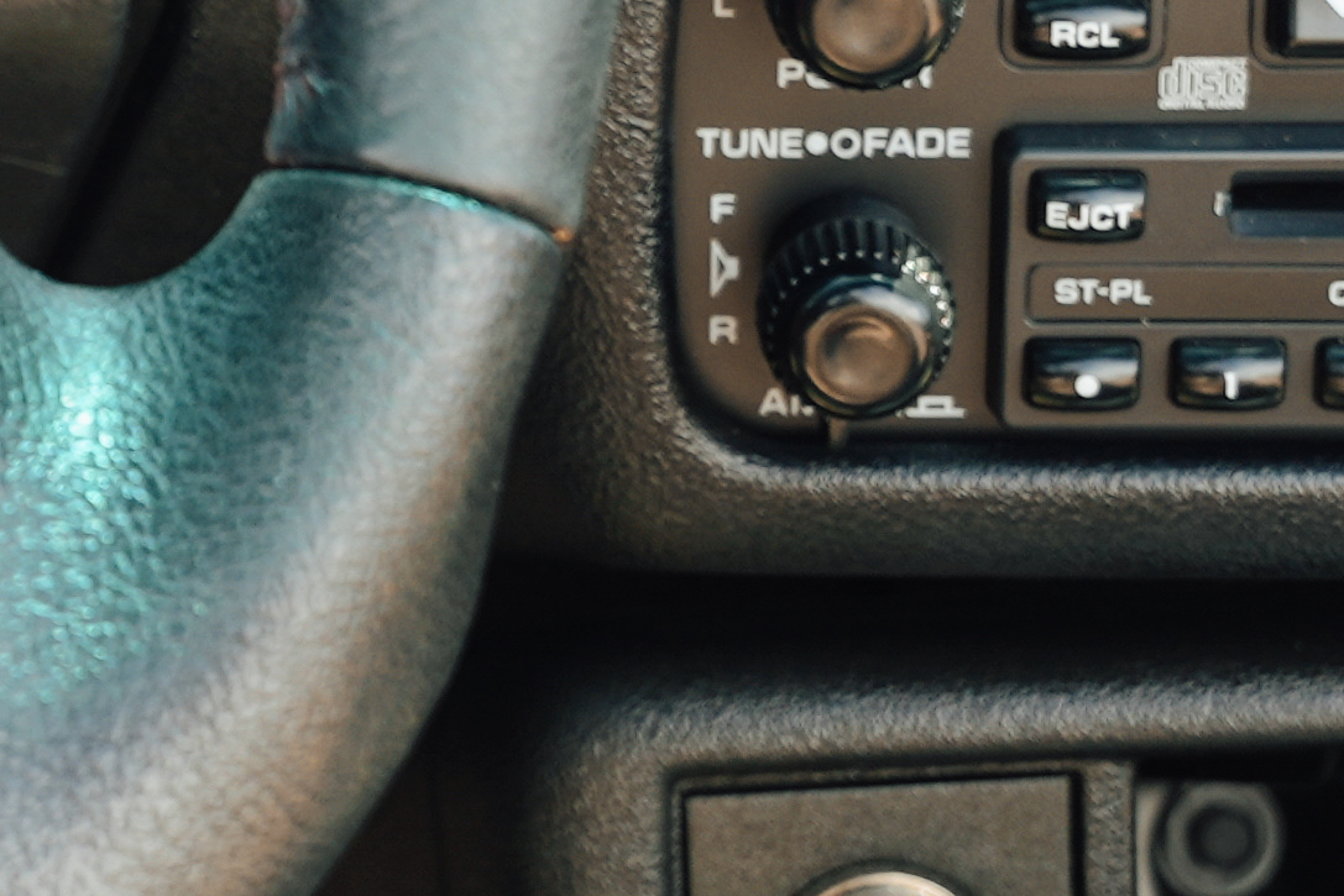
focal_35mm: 188
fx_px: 7030
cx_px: -287
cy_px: -120
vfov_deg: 7.2
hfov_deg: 10.7
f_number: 4
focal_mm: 29.2
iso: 100
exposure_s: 1/60
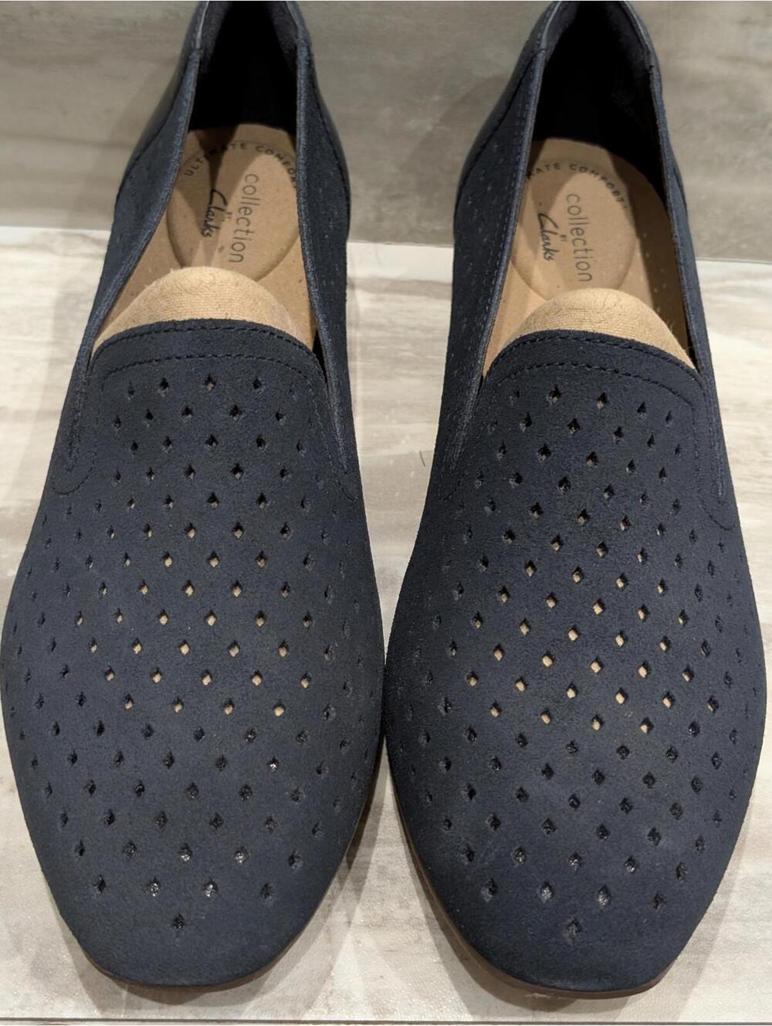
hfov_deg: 29.7
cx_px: 386
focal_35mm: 49
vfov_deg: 38.9
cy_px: 513
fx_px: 1454
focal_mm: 6.9
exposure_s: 1/24
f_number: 1.68
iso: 532
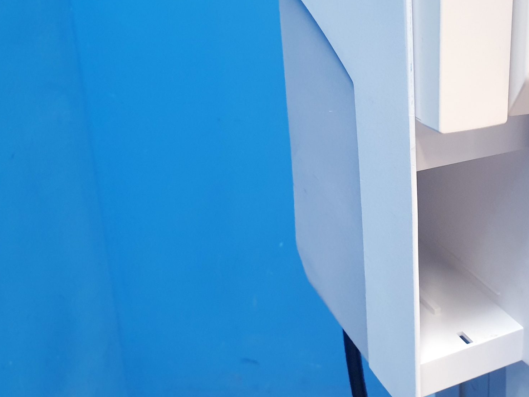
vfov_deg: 32.0
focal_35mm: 45
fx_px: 688
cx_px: 431
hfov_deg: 40.2
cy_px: 139
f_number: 2.4
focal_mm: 4.3
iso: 400
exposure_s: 1/50
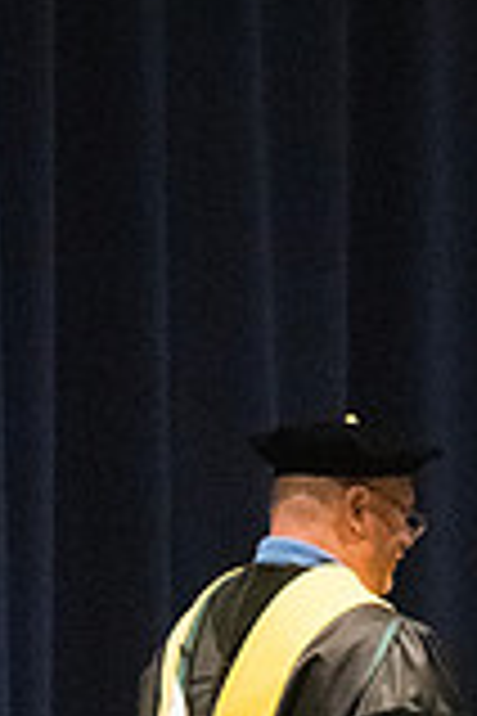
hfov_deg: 2.4
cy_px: 977
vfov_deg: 3.6
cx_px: 376
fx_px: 11348
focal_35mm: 571
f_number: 4.5
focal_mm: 135
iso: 8000
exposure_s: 1/250
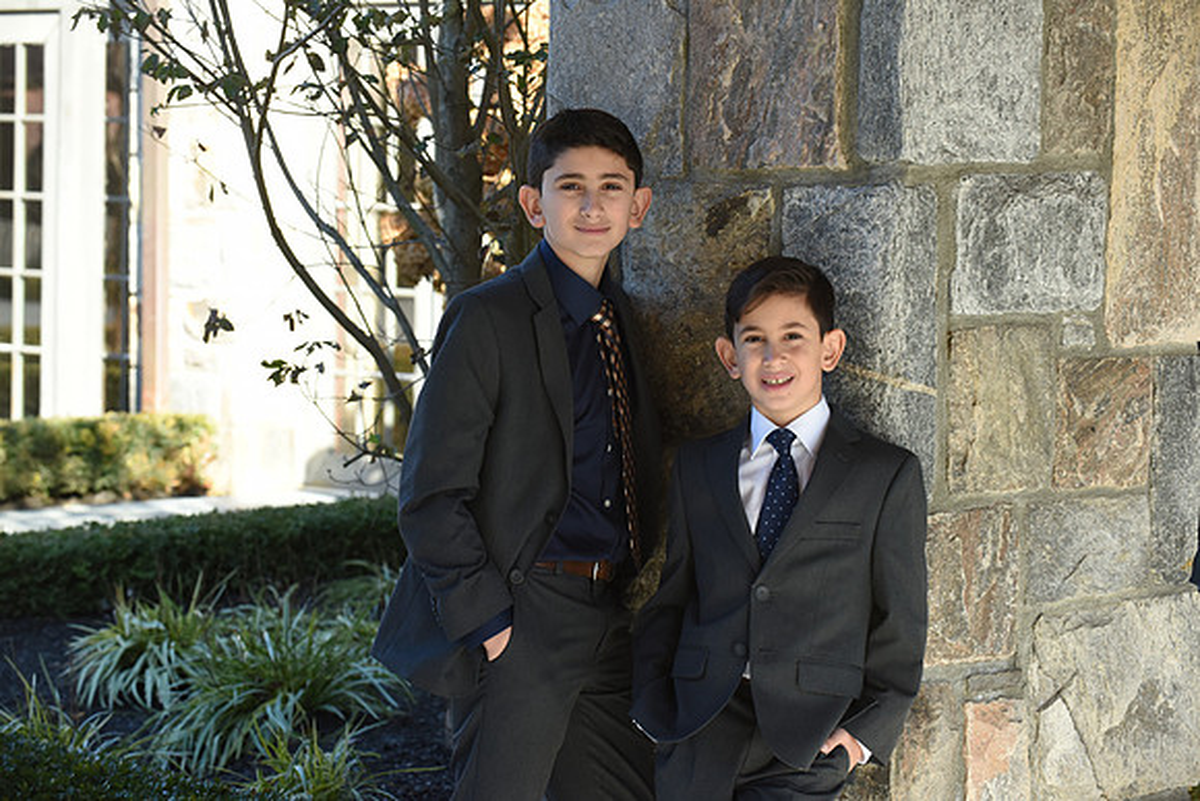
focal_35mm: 116
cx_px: 600
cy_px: 400
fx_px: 3867
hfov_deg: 17.6
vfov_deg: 11.8
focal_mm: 116
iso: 1000
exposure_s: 1/400
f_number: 8
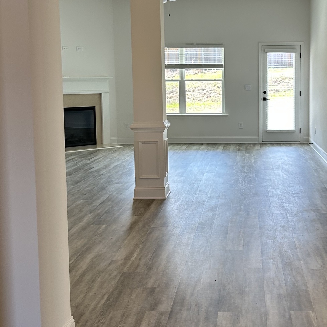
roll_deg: -1.6
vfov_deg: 31.6
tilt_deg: -5.5
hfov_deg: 31.1
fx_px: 577
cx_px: 240
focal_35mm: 54
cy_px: 137
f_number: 1.5
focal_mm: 5.7
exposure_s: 1/120
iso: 50
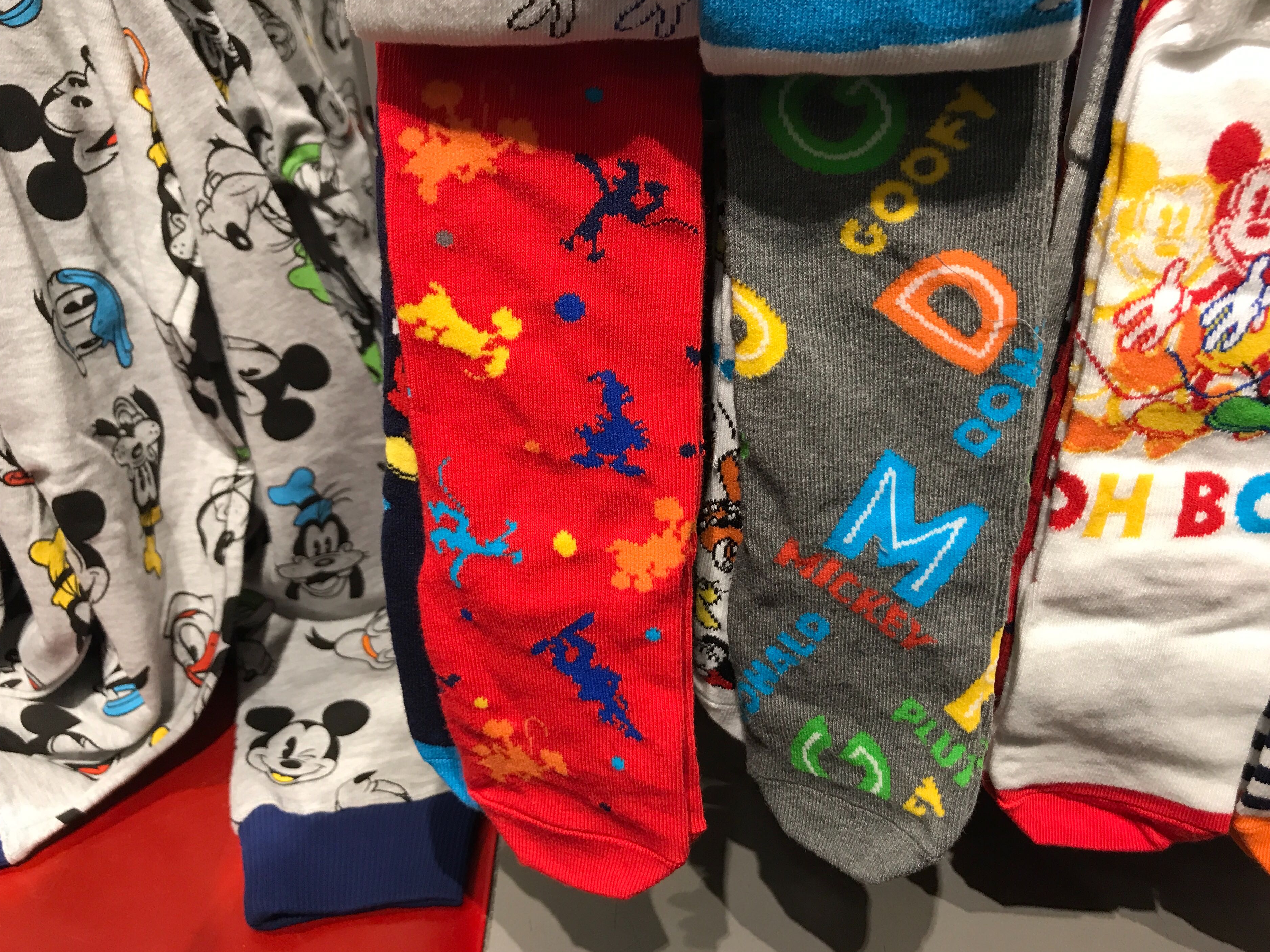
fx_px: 1101
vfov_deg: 46.8
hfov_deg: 59.9
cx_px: 670
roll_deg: +0.5
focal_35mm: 30
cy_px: 473
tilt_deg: -31.7
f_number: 1.8
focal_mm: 3.99
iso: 32
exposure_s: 1/30
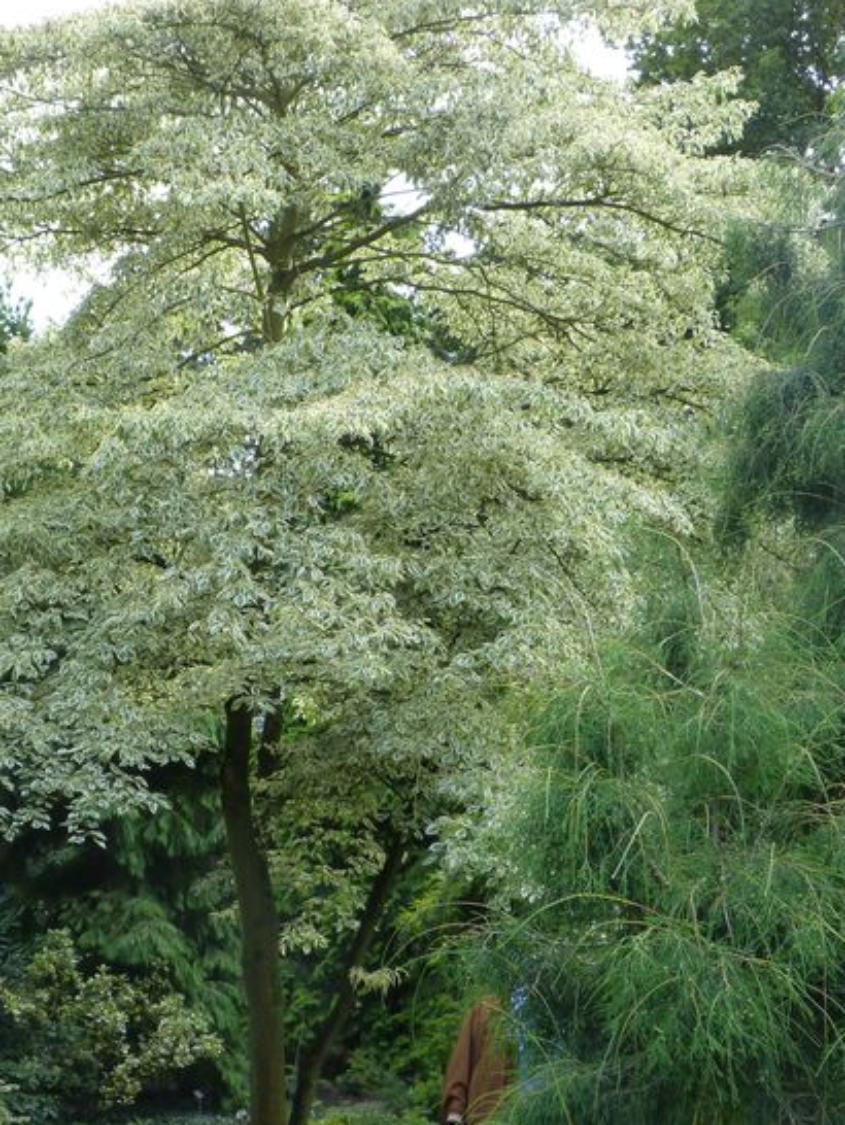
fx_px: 2049
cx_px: 256
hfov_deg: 23.2
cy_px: 602
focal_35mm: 63
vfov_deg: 30.7
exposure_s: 1/160
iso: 160
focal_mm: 7.6
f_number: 4
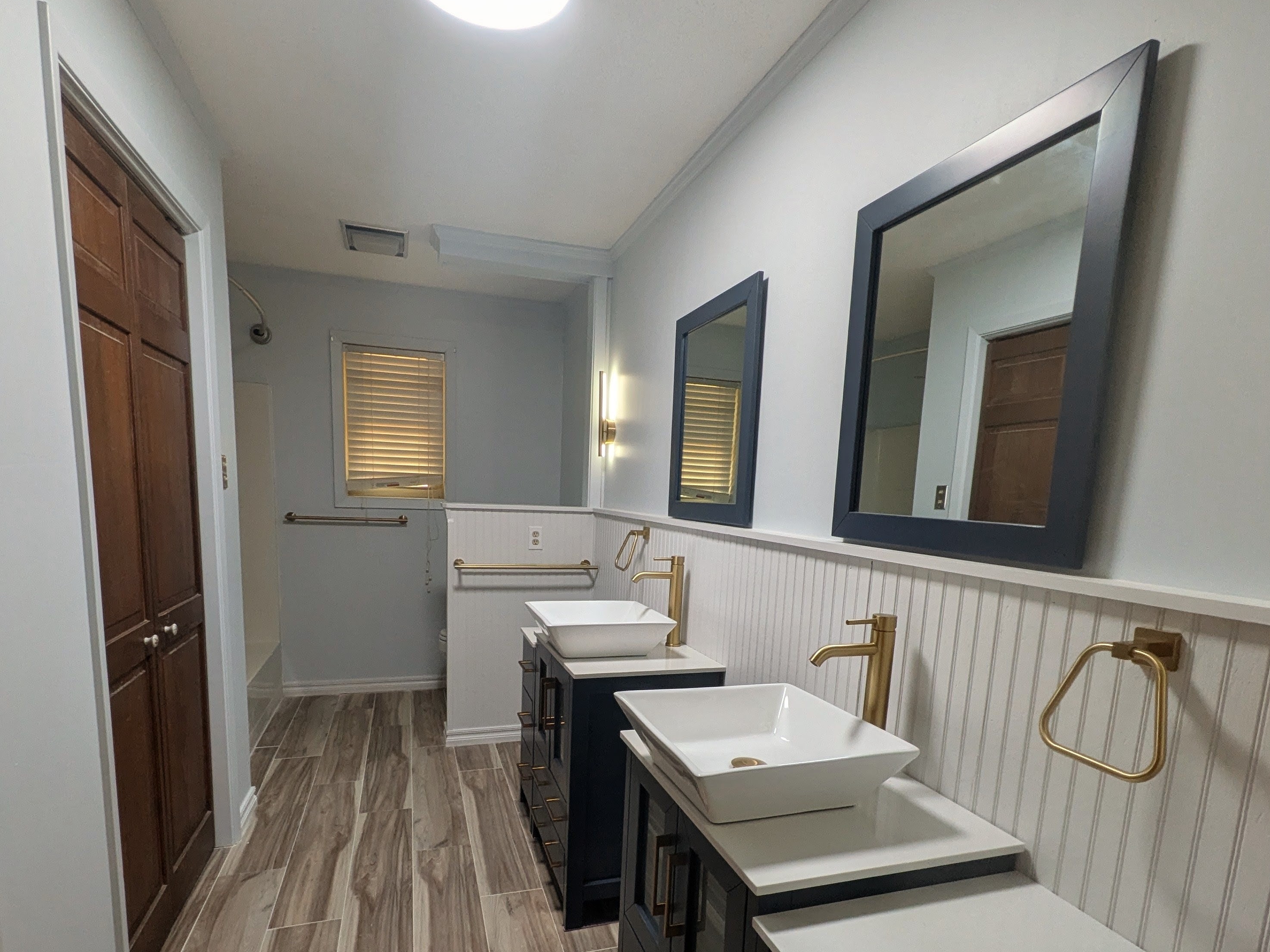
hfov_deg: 84.7
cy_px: 591
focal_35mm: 19
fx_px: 697
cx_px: 633
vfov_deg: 67.7
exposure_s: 1/60
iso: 155
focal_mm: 1.85
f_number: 2.2
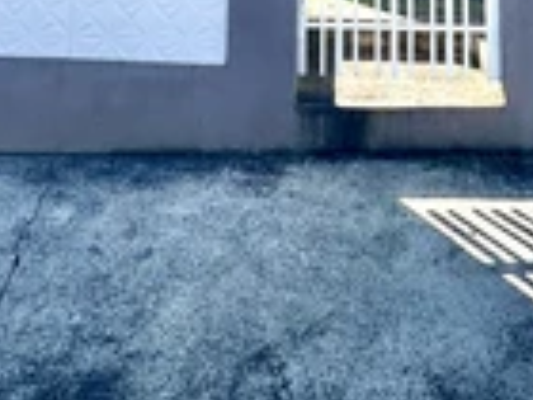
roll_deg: -0.8
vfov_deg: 22.6
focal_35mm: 48
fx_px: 739
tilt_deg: +8.8
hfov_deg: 39.6
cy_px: -251
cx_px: 286
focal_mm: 2.22
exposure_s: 1/1261
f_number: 2.2
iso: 50
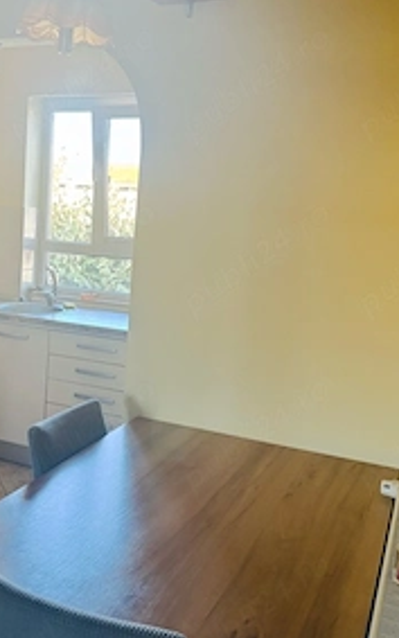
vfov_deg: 50.3
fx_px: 678
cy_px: 286
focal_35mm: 39
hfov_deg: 32.5
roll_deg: -3.9
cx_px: 126
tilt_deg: -5.6
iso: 125
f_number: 1.6
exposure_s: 1/75
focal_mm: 5.96
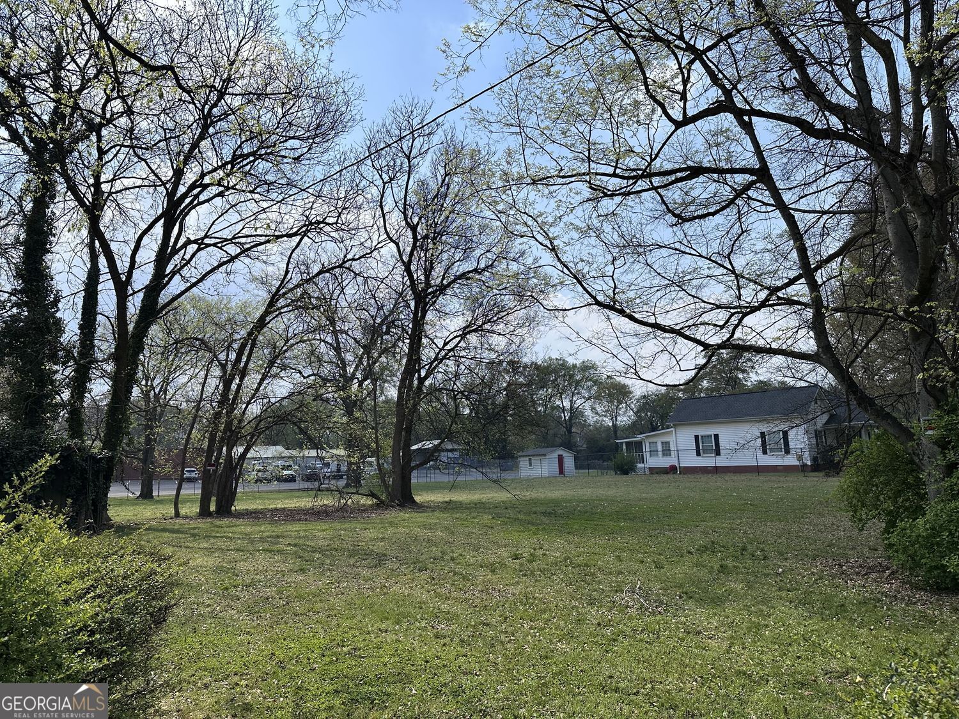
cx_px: 480
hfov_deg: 71.6
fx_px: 665
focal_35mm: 24
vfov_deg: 56.8
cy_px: 360
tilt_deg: +9.7
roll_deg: +2.2
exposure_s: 1/7576
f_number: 1.78
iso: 80
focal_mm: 6.86
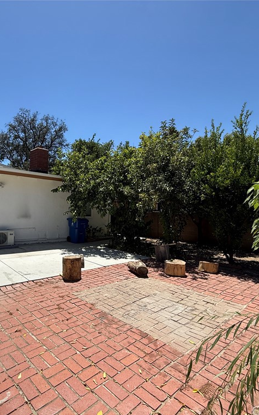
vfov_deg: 85.1
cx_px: 84
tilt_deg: +0.5
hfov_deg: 58.2
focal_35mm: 20
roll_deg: -2.0
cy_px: 209
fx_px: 226
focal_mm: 2.22
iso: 50
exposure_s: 1/1795
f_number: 2.2
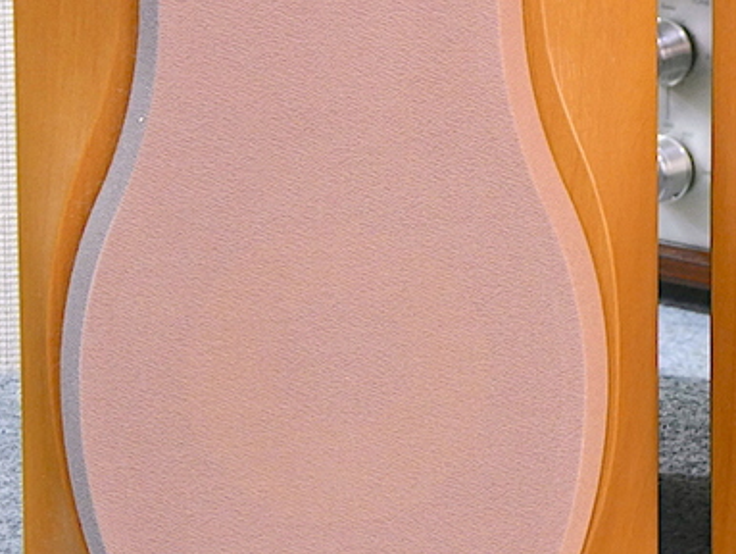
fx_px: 6129
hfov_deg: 6.9
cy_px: 102
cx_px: 675
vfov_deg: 5.2
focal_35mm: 288
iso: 100
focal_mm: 20.6
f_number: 5.1
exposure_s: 1/4
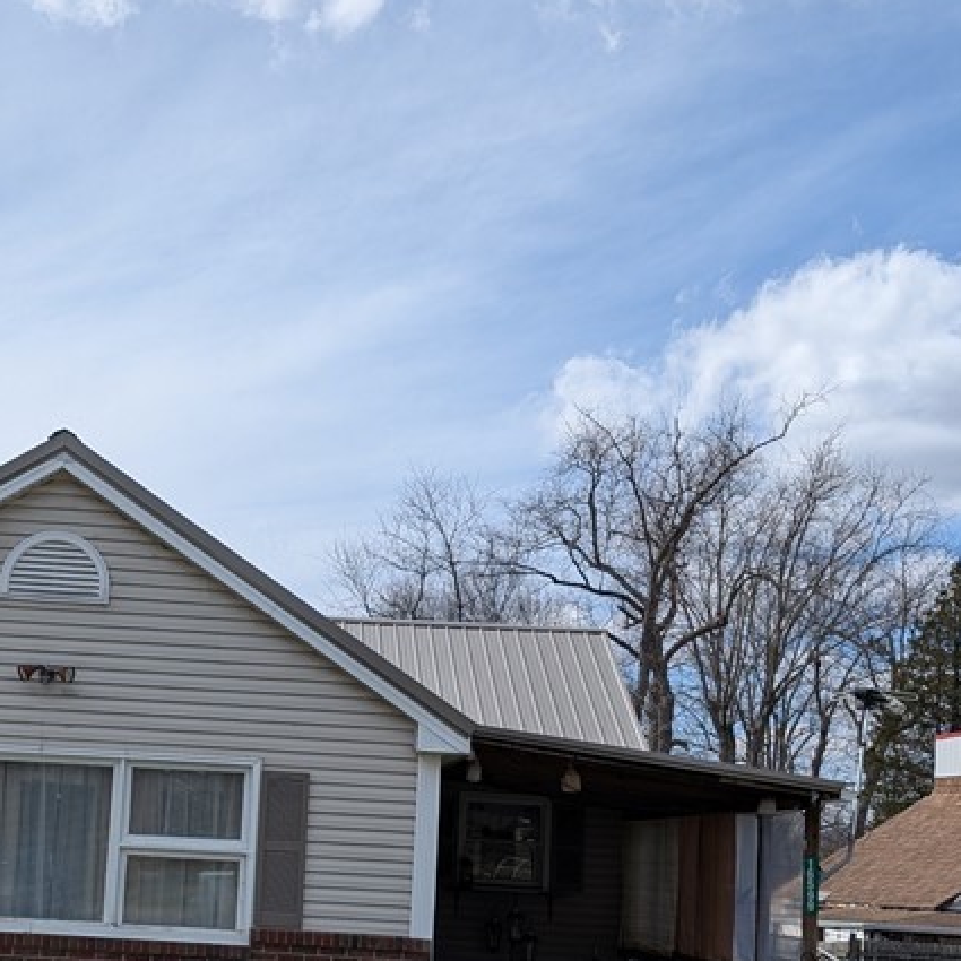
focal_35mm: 51
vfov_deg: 32.9
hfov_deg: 32.6
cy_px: 683
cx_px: 209
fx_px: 1602
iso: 22
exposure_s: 1/1603
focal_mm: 6.9
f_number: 1.68
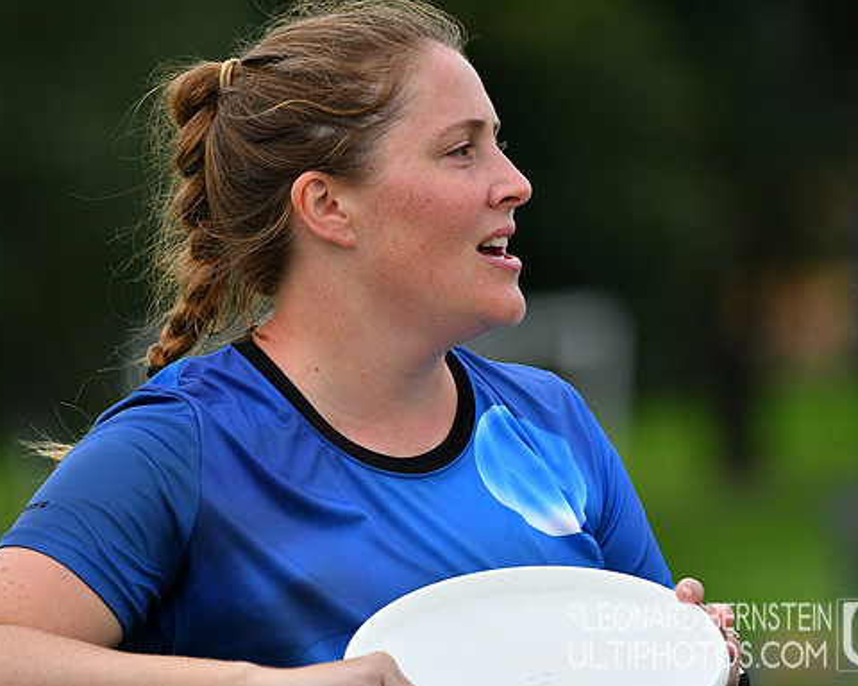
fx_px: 12951
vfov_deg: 3.0
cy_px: 344
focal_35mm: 510
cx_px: 450
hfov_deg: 3.8
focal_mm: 300
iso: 800
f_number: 5
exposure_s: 1/3200
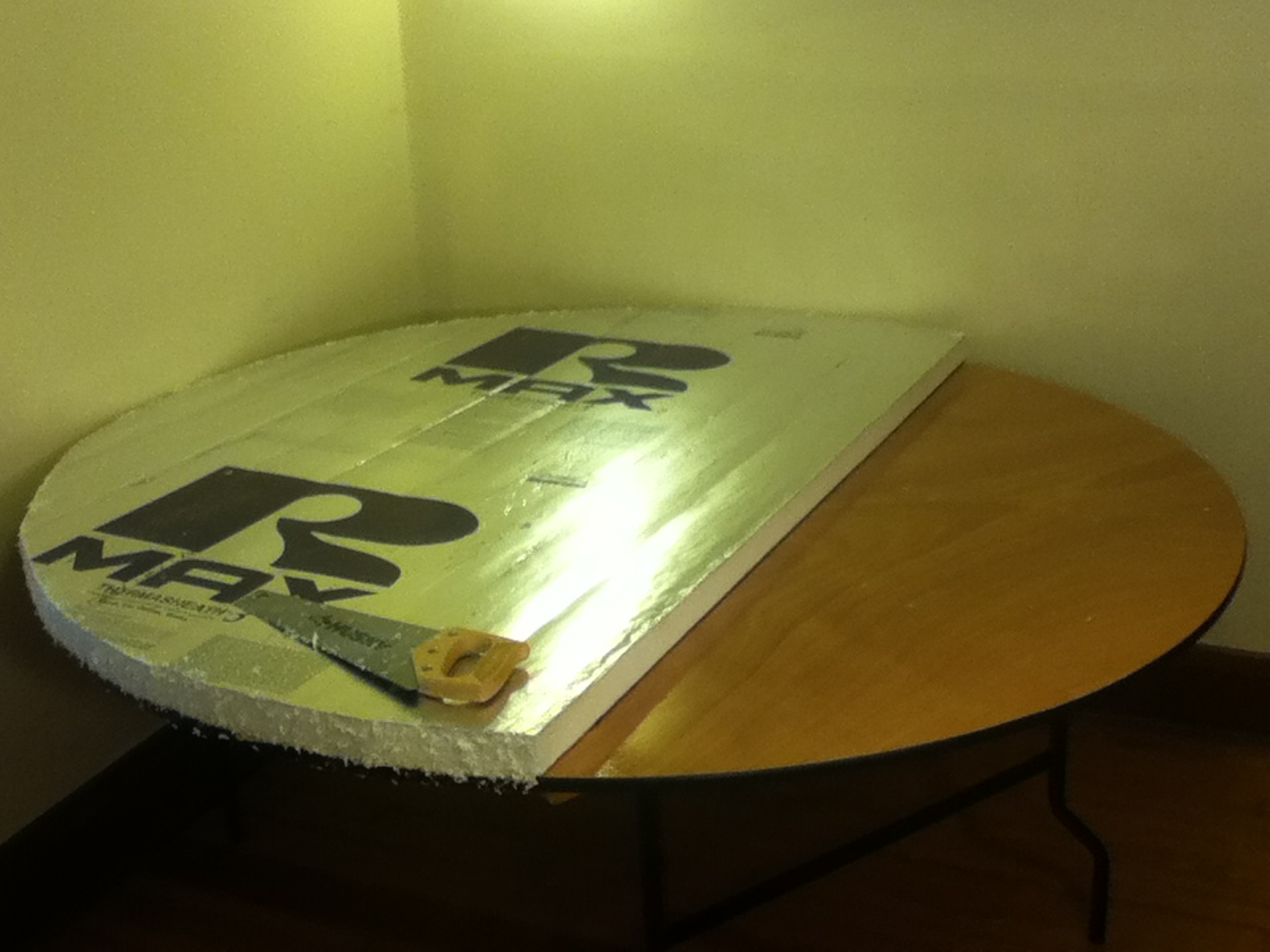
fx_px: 1174
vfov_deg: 44.2
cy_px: 476
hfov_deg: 56.8
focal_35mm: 32
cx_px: 635
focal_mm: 3.85
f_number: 2.4
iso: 125
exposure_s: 1/30
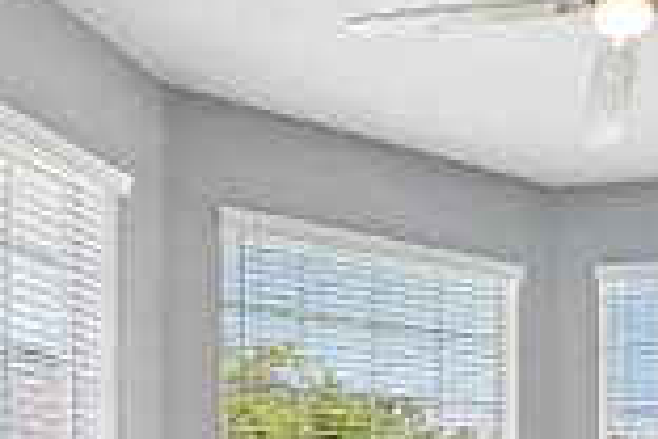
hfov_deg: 43.0
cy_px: 513
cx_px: 540
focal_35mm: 43
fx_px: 786
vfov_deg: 27.7
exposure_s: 1/15
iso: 160
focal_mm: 14
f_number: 8
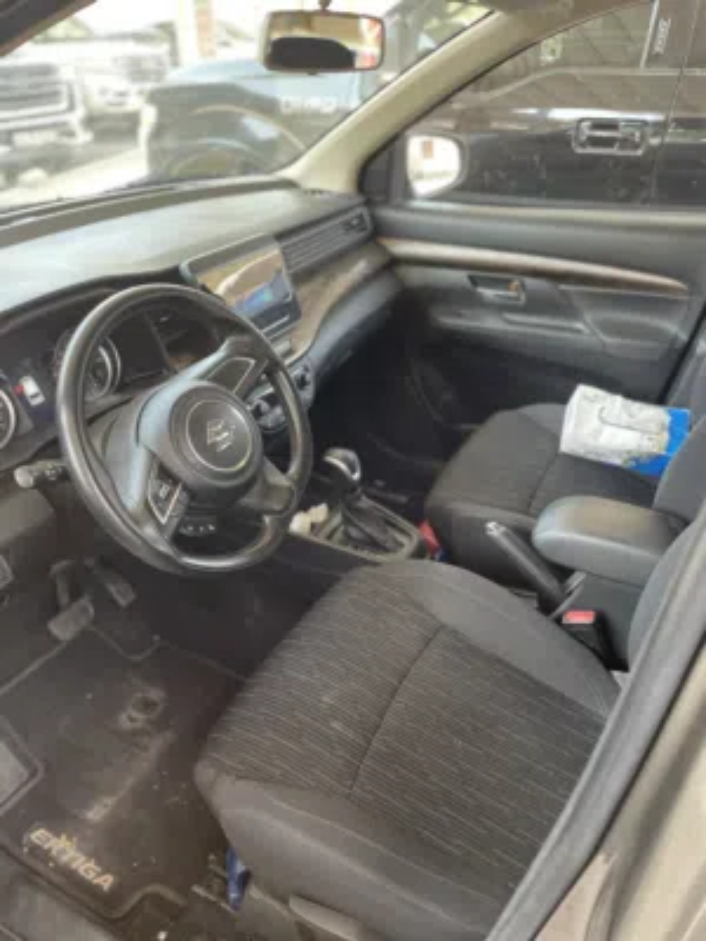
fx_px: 707
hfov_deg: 53.1
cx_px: 353
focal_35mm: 26
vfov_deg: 67.3
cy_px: 470
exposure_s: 1/85
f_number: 1.6
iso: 125
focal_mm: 4.2
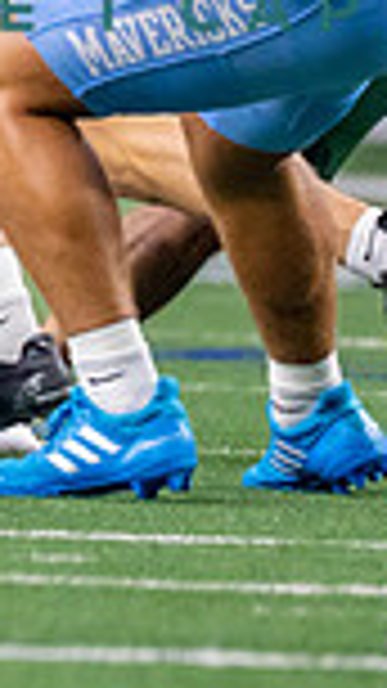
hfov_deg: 0.9
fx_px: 24240
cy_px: -26
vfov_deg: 1.6
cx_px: -1170
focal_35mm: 1328
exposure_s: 1/1000
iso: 2000
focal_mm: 200
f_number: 2.8
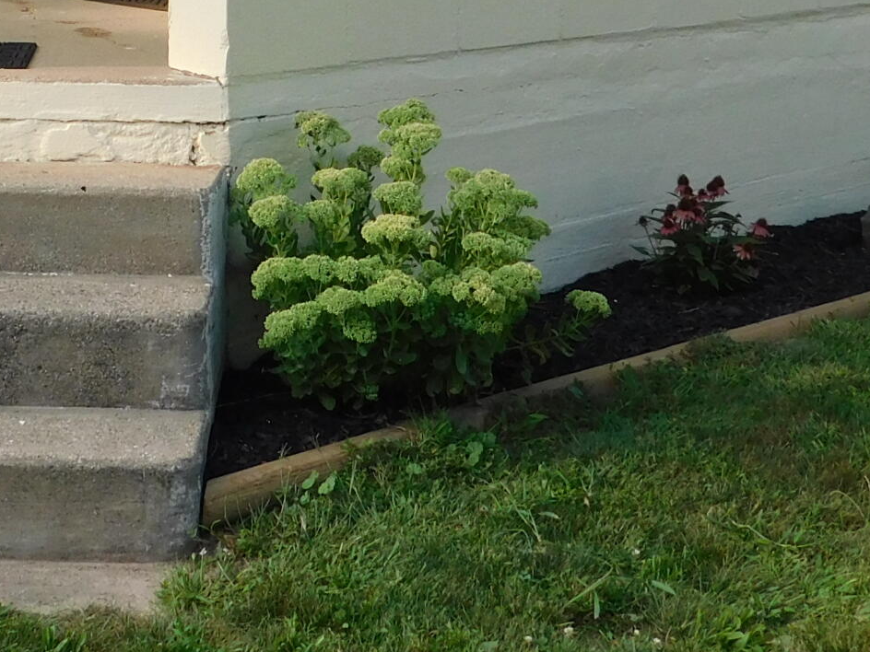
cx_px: 93
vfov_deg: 15.8
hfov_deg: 21.5
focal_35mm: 89
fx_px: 2237
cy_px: -197
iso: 125
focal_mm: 4.9
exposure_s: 1/640
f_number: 3.2
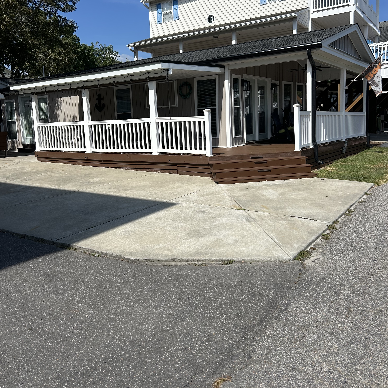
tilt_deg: -6.2
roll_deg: +1.8
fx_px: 393
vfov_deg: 52.4
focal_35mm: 31
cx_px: 196
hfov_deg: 52.5
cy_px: 173
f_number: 1.5
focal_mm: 5.7
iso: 50
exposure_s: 1/6993
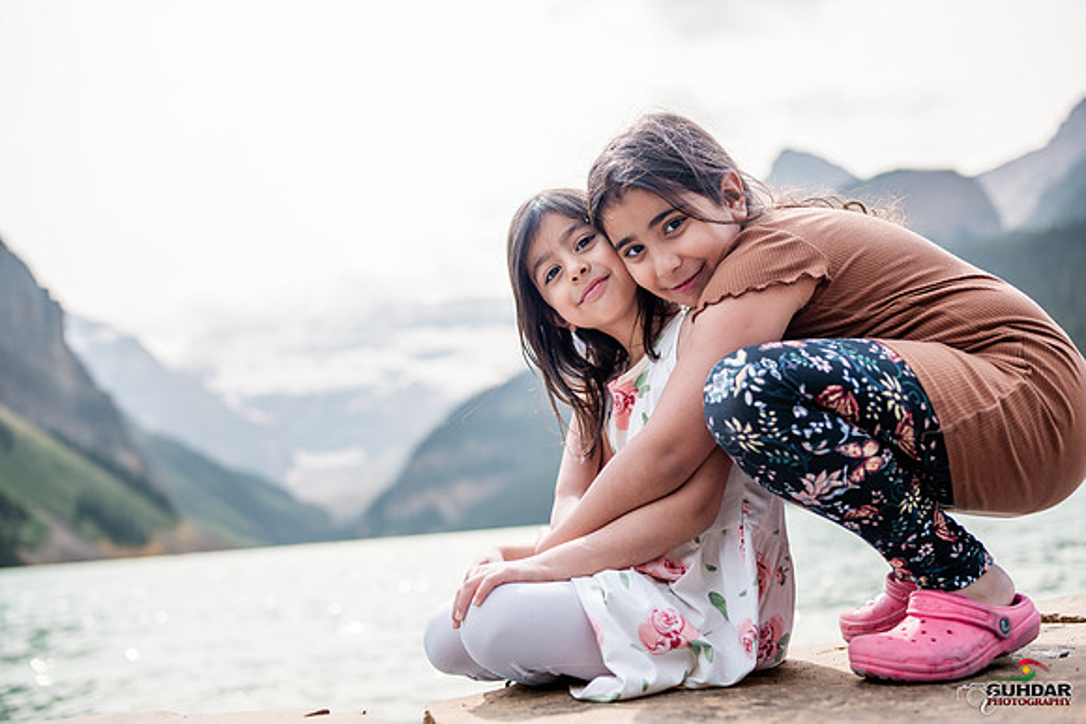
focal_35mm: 35
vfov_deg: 37.9
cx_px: 543
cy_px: 362
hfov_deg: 54.4
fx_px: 1056
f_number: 2
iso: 200
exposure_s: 1/4000
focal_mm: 35
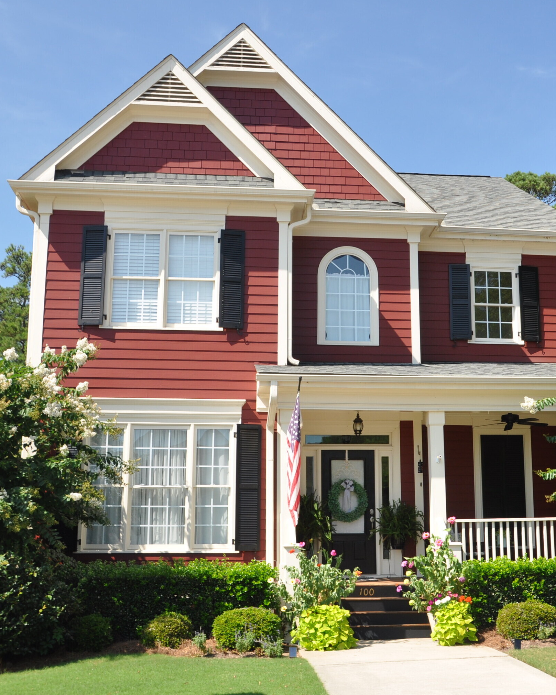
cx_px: 370
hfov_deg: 31.8
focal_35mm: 47
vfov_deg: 39.5
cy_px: 349
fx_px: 967
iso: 200
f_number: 9
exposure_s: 1/80
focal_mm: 22
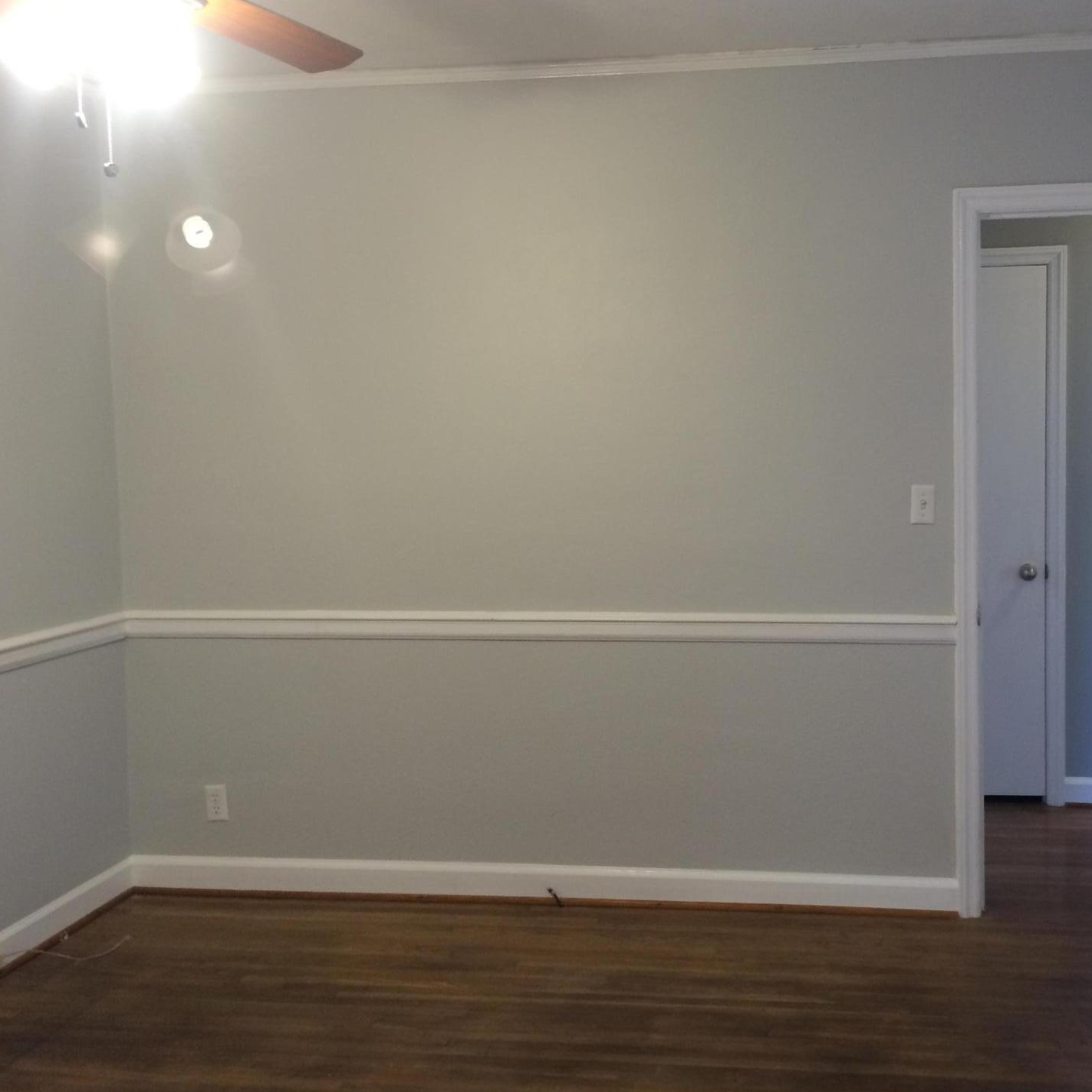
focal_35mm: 36
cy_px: 524
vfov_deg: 46.0
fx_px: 1285
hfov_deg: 45.4
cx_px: 723
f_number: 2.2
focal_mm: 4.15
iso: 125
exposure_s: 1/30
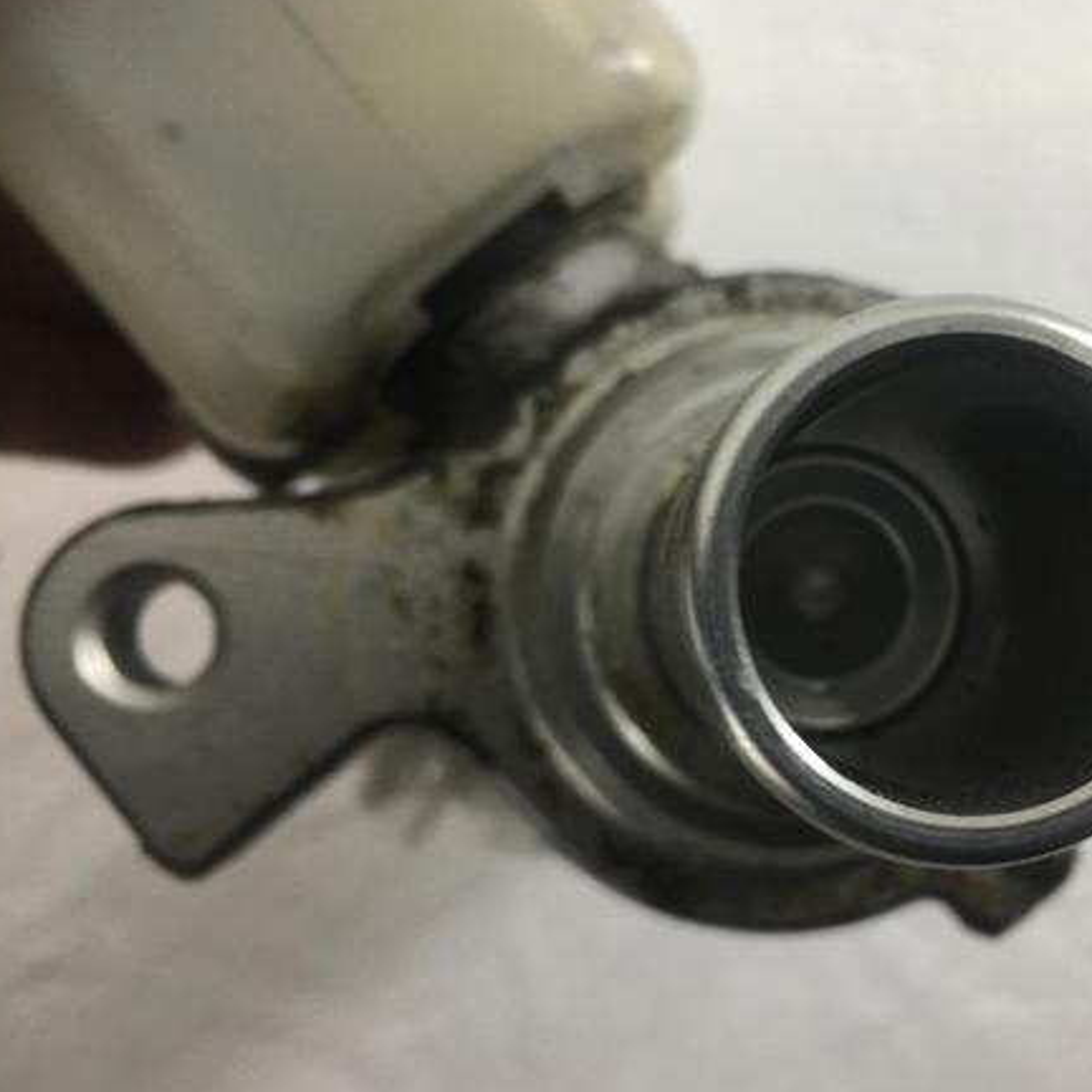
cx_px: 779
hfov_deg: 42.9
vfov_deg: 43.9
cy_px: 533
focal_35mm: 38
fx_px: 1356
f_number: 2.2
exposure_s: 1/50
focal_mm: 4.15
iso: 25
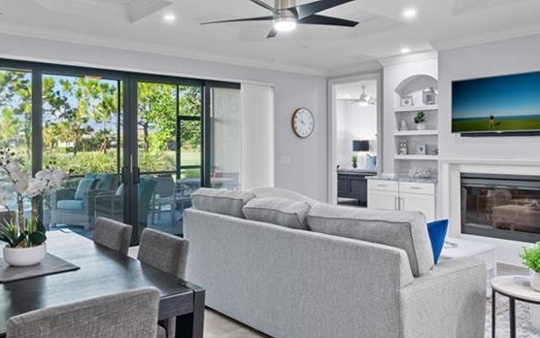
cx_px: 237
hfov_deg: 62.7
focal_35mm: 30
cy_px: 144
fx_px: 442
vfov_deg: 41.8
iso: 640
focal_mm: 16
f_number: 9
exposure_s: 1/2.5
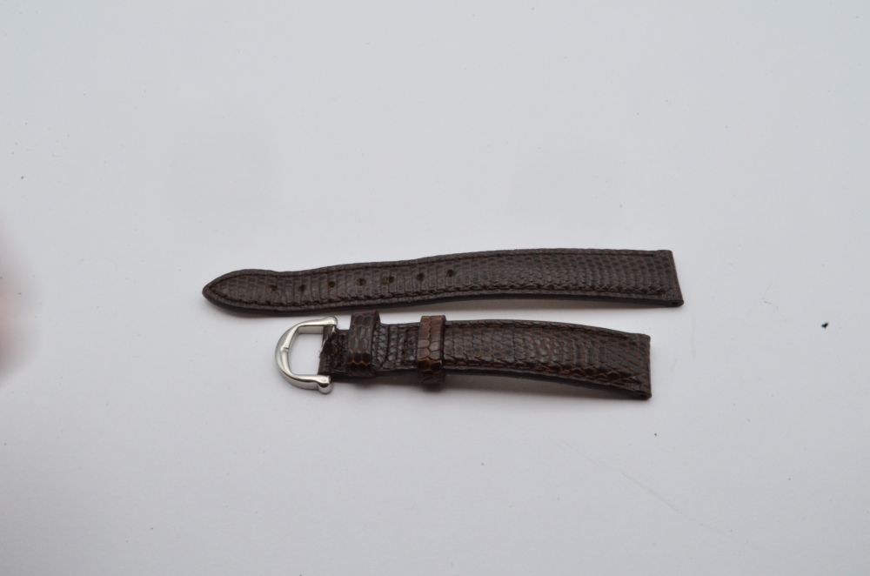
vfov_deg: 27.9
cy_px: 288
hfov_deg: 41.2
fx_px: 1157
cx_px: 435
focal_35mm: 48
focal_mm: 32
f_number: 29
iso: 1250
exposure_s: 1/25
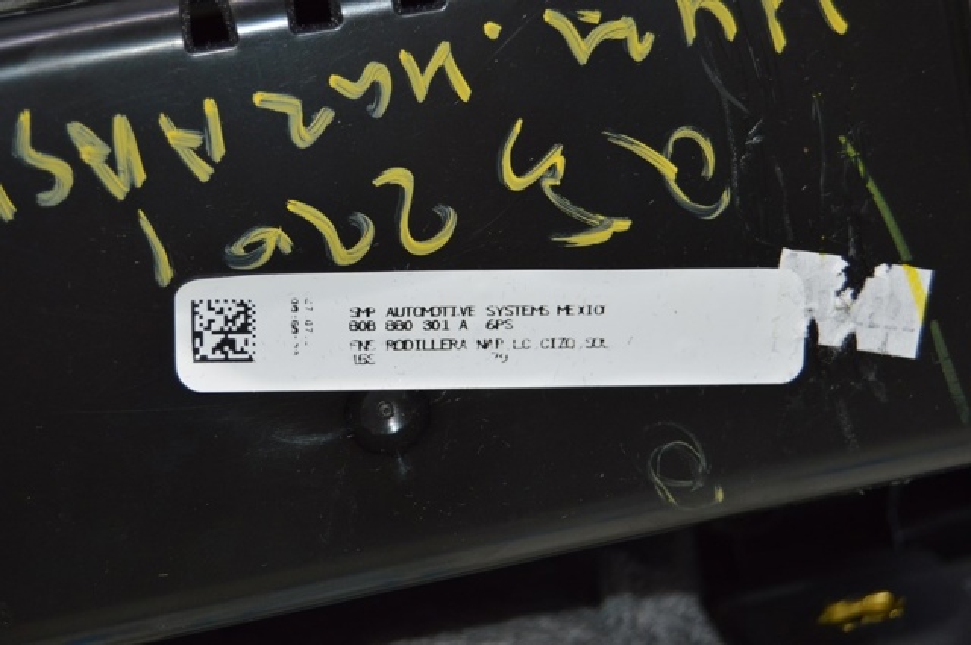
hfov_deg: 24.6
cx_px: 486
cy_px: 322
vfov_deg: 16.5
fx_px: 2222
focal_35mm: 82
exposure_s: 1/60
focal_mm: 55
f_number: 5.6
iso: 800
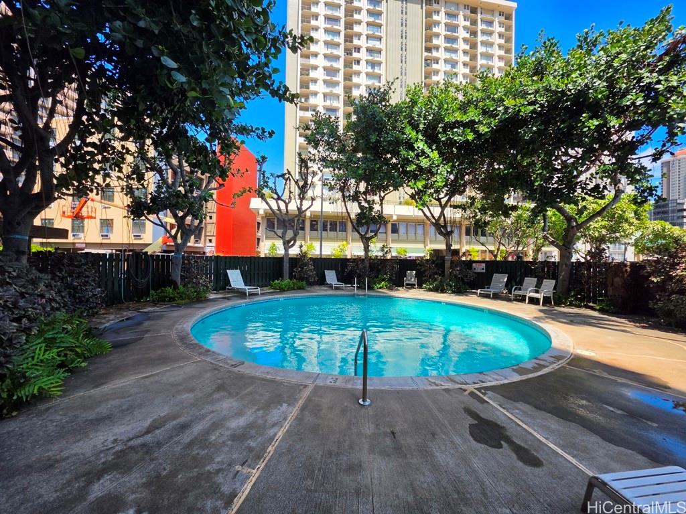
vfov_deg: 89.9
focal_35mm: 13
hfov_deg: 106.2
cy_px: 257
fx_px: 258
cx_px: 343
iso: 32
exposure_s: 1/1096
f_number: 1.9
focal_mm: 2.2
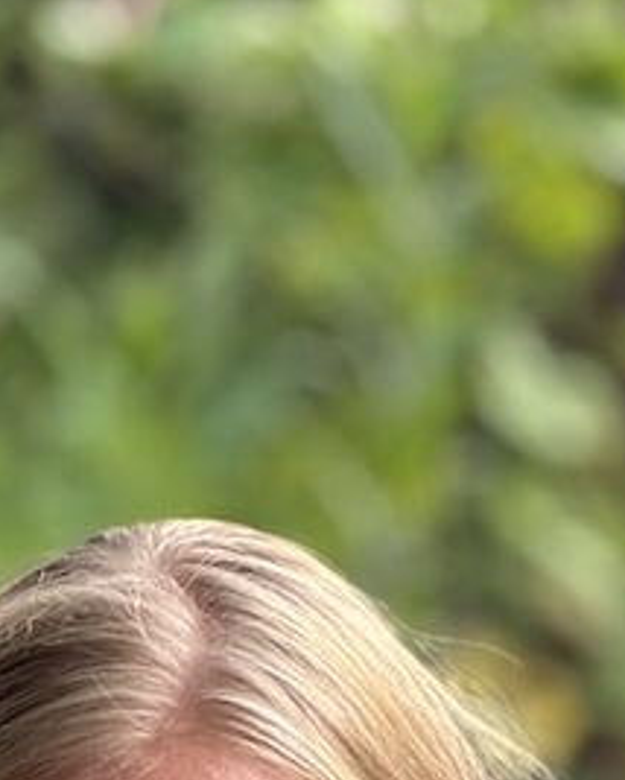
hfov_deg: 3.5
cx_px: 184
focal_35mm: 438
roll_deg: +1.4
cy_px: 1691
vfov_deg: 4.3
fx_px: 10116
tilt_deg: -12.1
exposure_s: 1/121
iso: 80
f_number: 2.8
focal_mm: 16.89
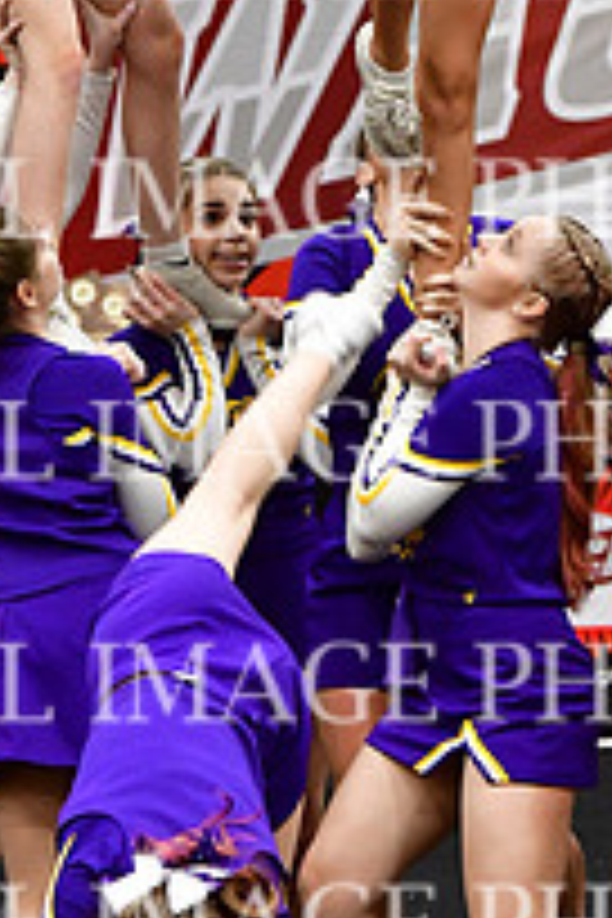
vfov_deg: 4.7
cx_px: 443
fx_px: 11117
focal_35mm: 436
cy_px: 320
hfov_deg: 3.2
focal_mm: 102
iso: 5000
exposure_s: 1/500
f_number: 3.5
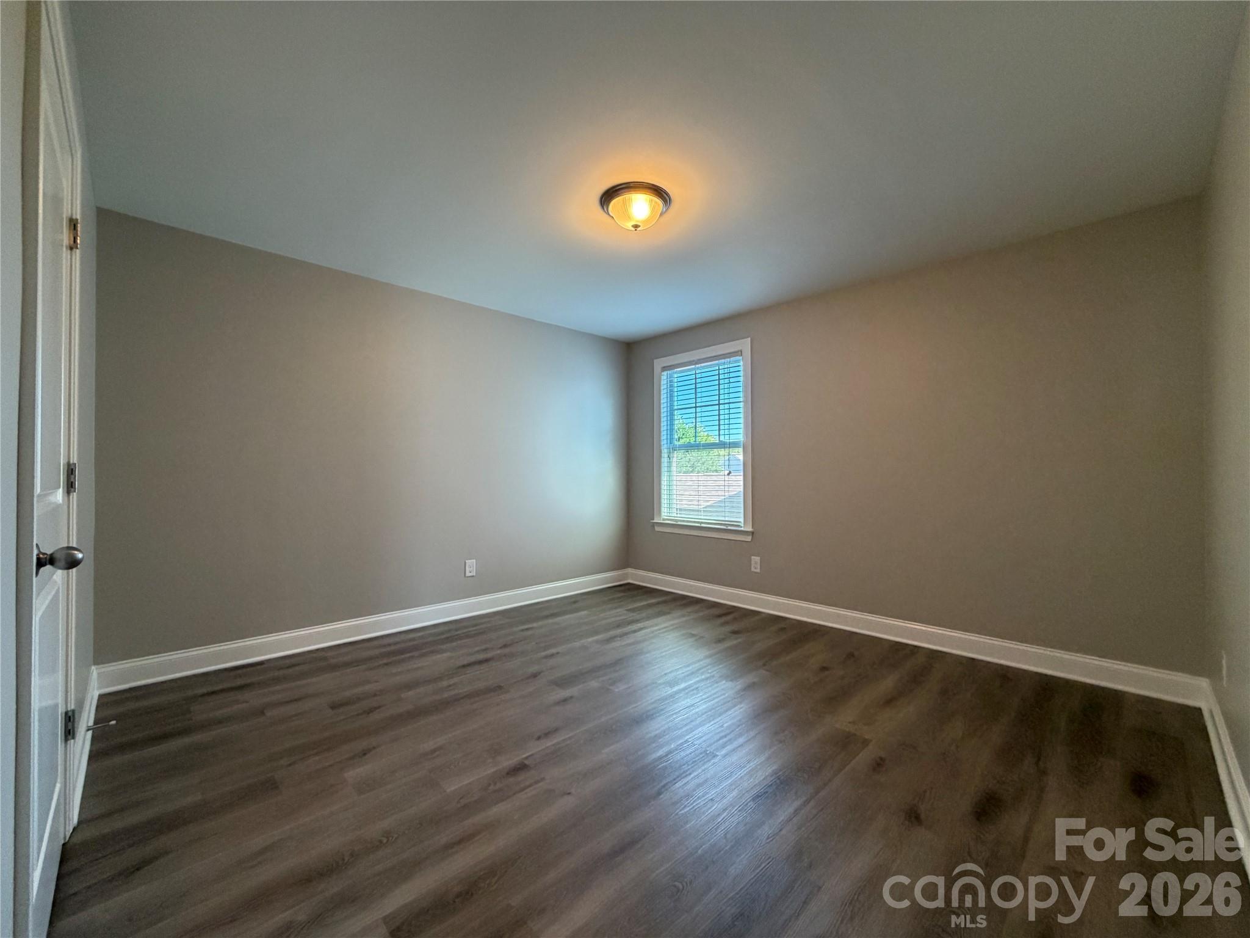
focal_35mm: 14
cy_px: 469
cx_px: 625
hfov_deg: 102.1
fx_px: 506
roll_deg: -0.1
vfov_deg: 85.7
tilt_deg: +0.9
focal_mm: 2.22
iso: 250
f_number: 2.2
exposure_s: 1/60
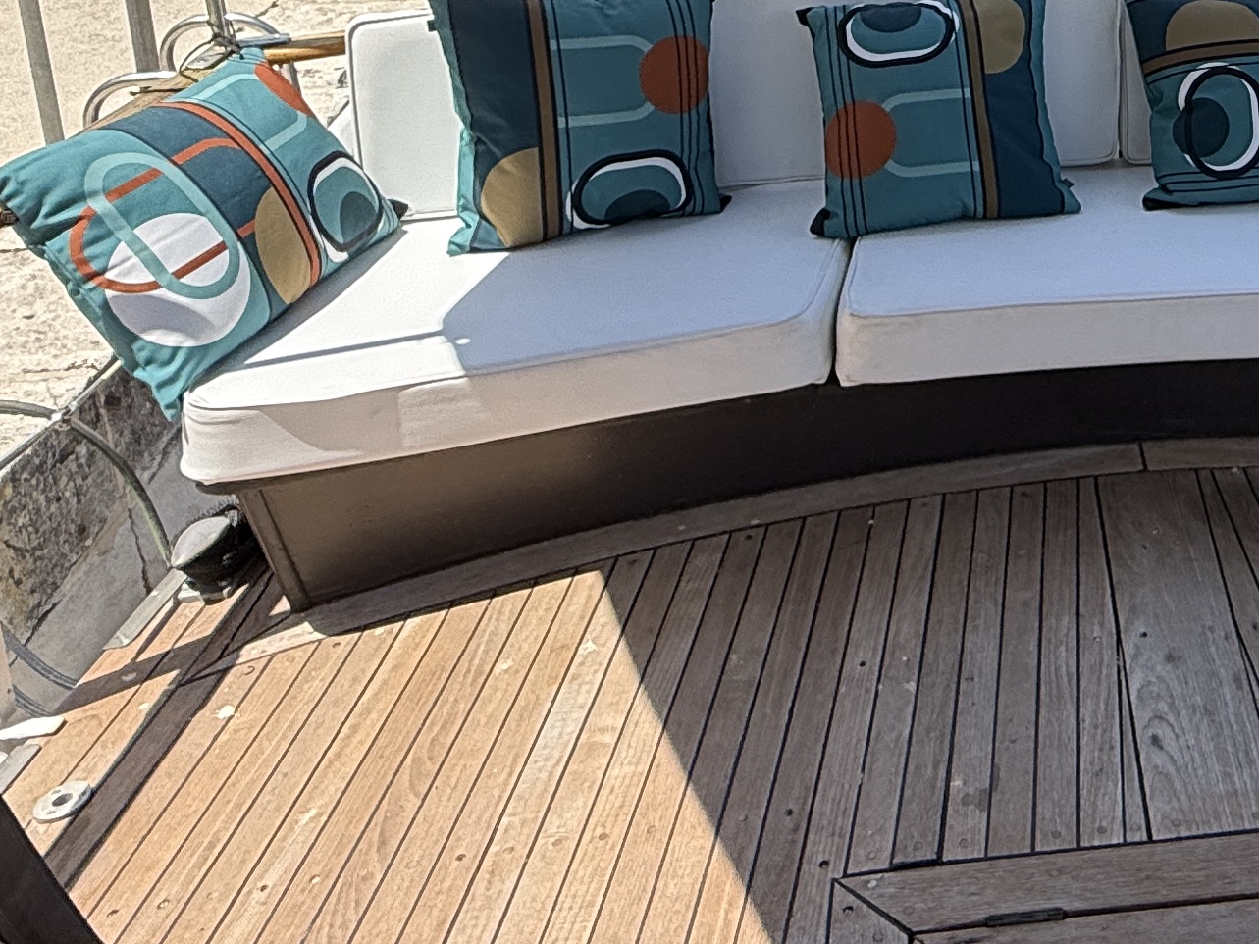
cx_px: 1201
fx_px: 1600
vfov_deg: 30.2
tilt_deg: -16.4
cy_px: -36
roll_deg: -0.9
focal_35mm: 44
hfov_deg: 39.0
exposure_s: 1/1167
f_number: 2.2
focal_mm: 2.22
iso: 50
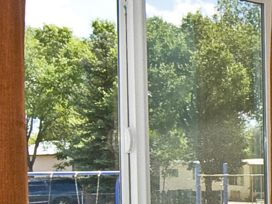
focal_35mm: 93
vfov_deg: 15.7
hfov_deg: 16.3
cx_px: 539
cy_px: 186
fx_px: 731
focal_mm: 12
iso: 400
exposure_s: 1/200
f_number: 10
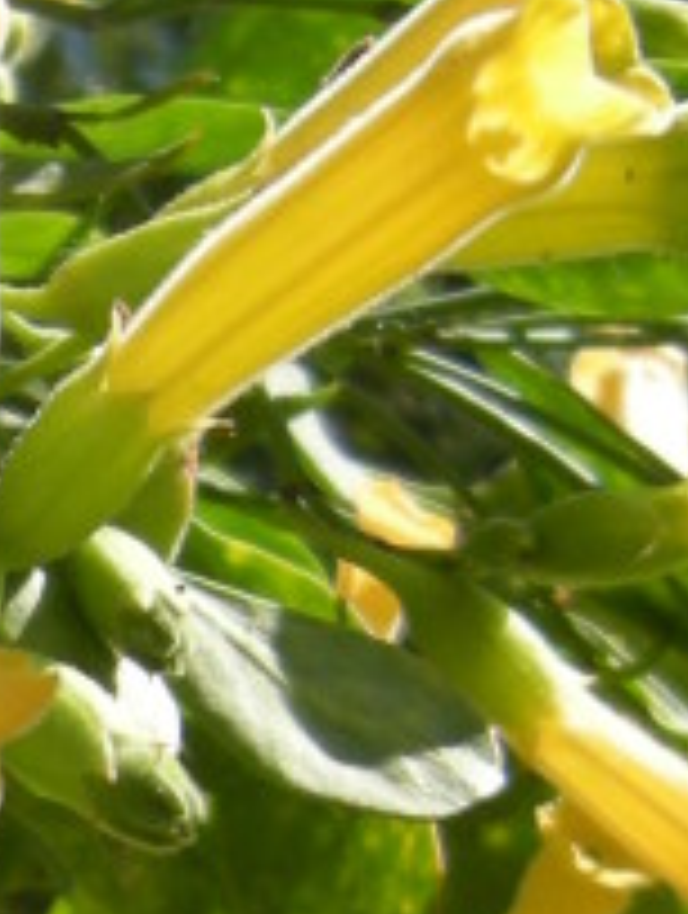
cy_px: 1301
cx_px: -391
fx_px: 3725
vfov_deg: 13.3
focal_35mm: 141
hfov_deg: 10.2
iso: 64
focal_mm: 4.7
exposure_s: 1/160
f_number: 5.6
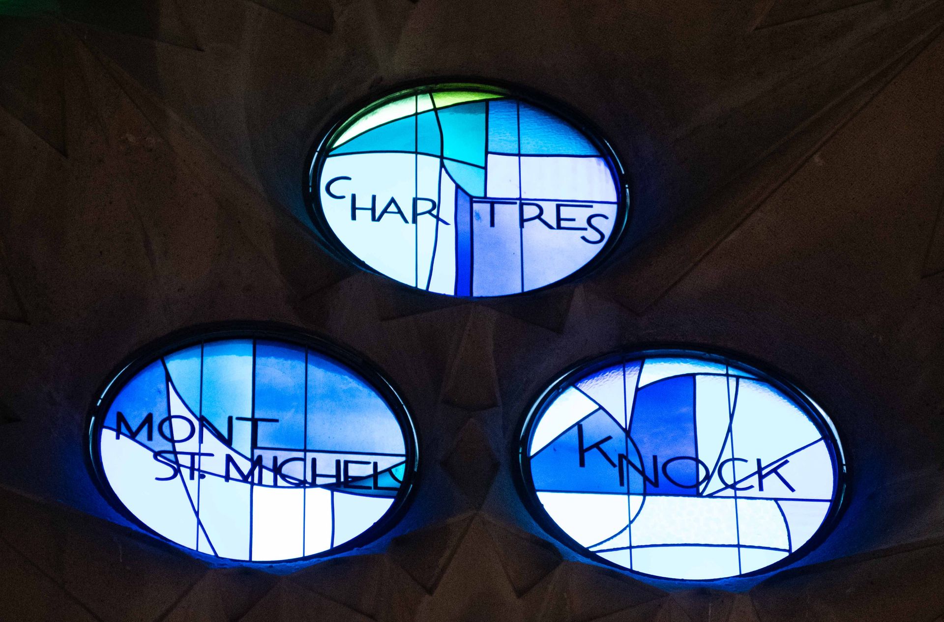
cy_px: 319
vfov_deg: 5.3
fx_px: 6776
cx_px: 541
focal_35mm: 259
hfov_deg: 8.0
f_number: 6.3
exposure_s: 1/320
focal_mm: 190
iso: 8000
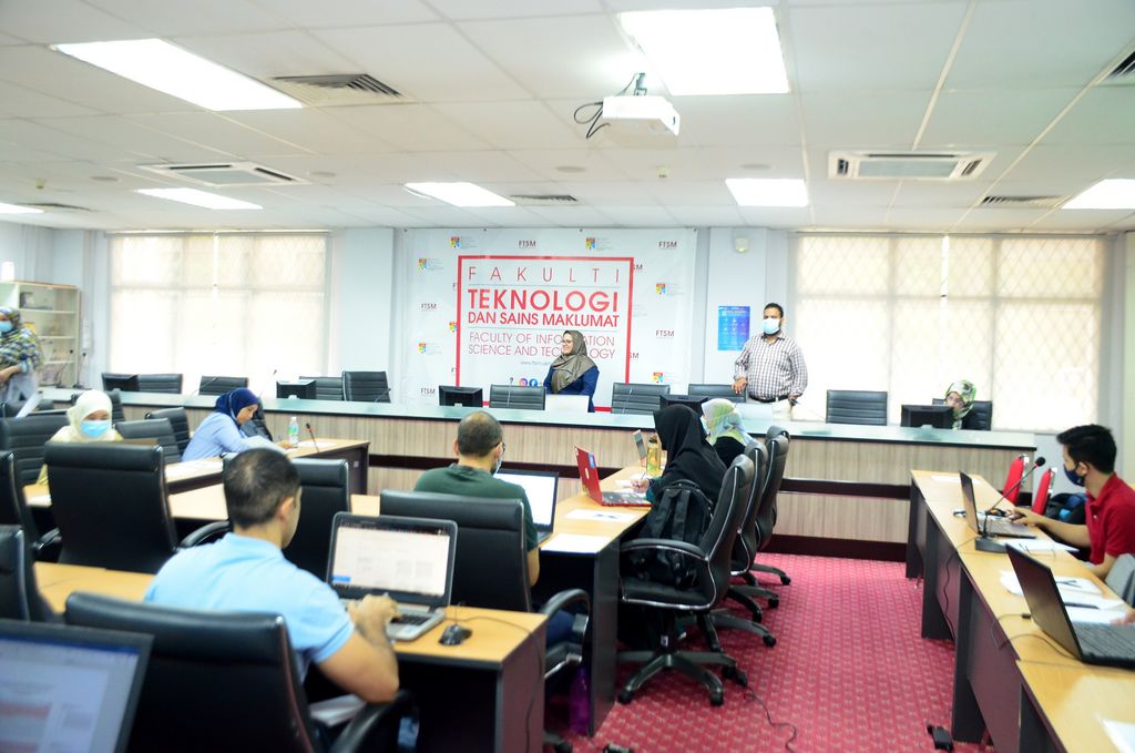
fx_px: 1039
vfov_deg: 39.8
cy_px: 376
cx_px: 568
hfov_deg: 57.3
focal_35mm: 33
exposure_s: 1/40
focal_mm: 22
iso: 2000
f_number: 4
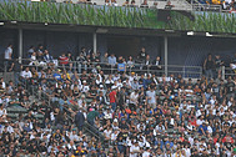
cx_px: 337
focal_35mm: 337
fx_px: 2209
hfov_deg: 6.1
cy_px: 116
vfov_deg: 4.1
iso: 320
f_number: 3.5
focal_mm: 110
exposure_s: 1/2500
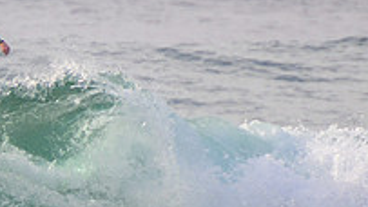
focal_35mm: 1646
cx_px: -153
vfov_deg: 0.7
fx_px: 16055
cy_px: 225
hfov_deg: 1.3
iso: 320
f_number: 5.6
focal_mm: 400
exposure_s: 1/2000
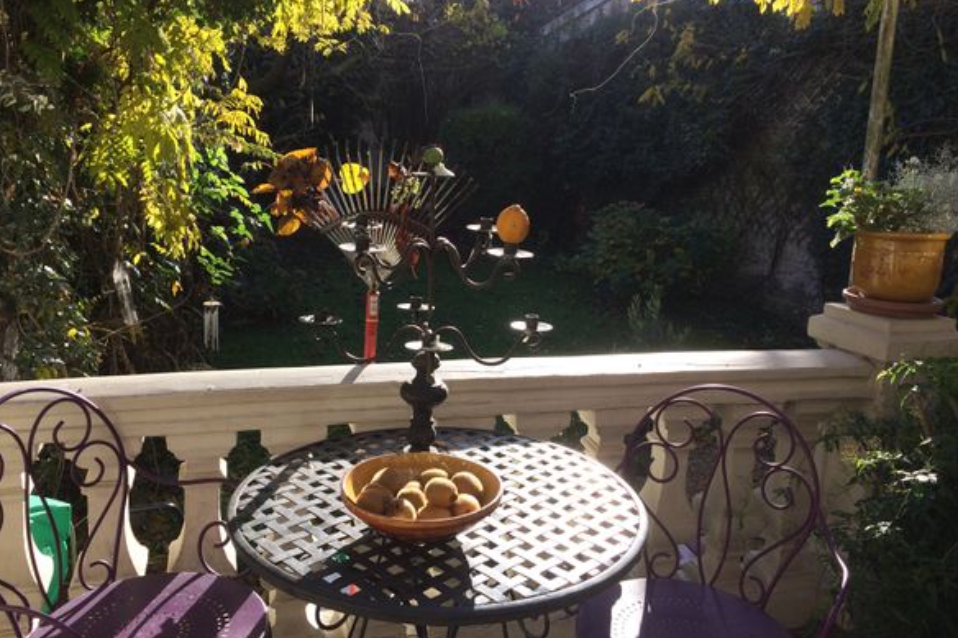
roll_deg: -1.5
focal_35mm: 31
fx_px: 825
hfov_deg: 60.3
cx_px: 481
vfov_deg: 42.2
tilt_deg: -10.9
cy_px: 280
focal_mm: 4.15
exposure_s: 1/604
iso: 32
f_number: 2.2
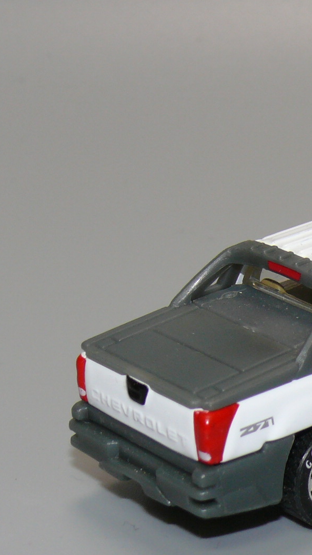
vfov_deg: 13.7
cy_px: 298
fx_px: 2310
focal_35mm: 157
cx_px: 390
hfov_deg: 7.6
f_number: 4
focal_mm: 12.8
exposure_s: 1/30
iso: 100
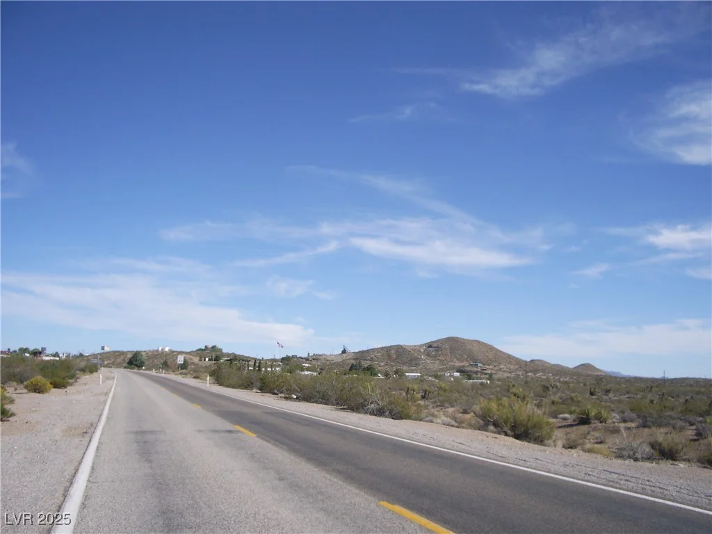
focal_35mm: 35
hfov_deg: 52.6
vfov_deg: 40.7
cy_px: 267
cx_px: 356
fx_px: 720
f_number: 4.3
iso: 80
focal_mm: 5.8
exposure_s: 1/800
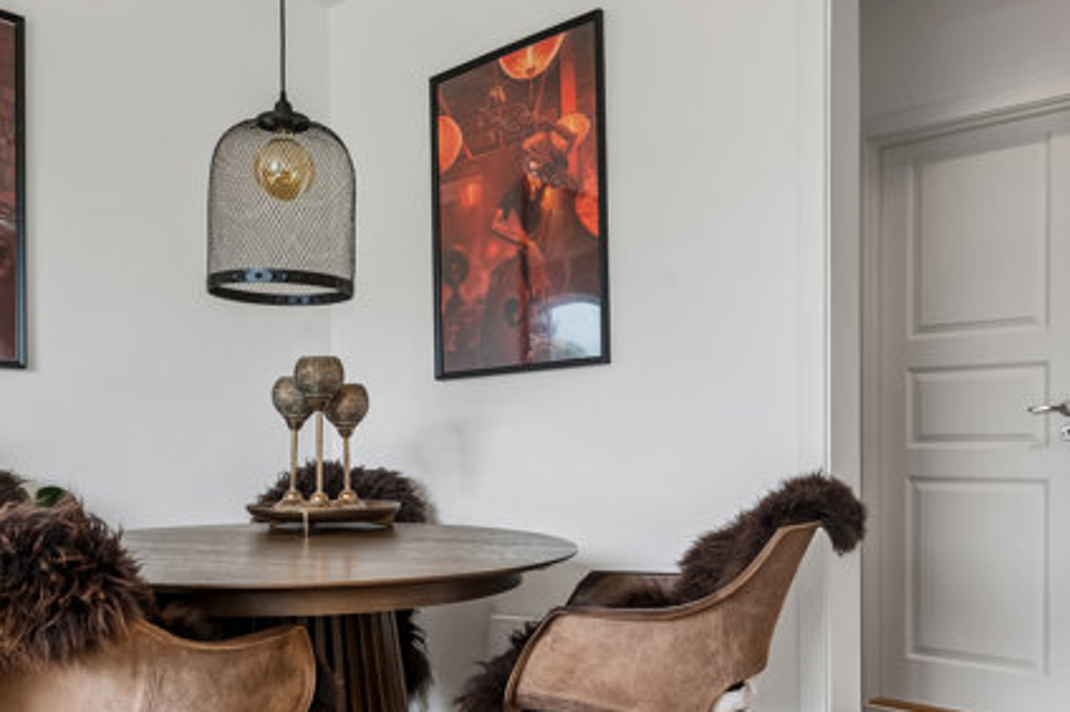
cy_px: 458
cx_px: 432
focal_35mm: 34
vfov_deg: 38.5
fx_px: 1010
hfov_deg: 55.4
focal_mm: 18
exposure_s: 1/20
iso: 250
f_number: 9
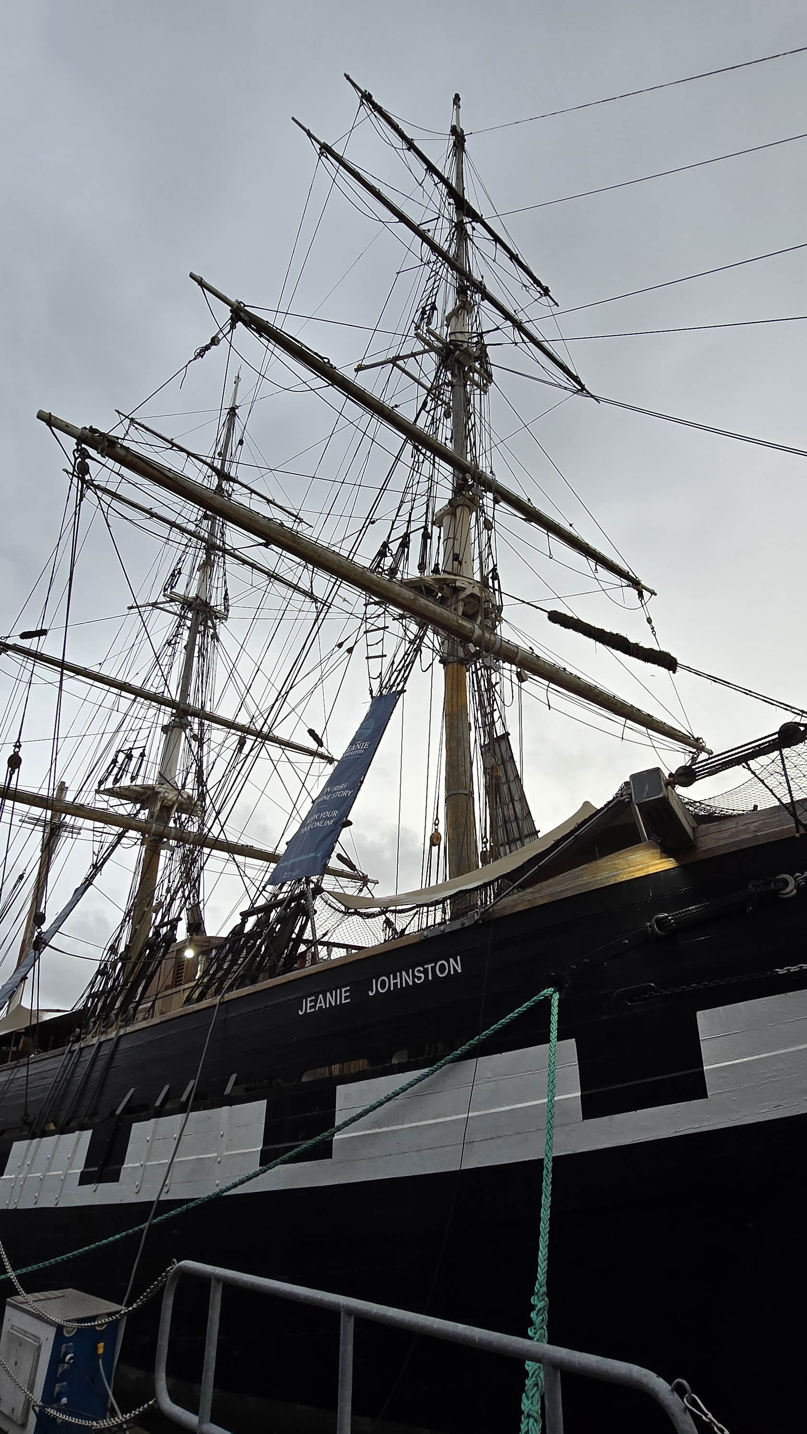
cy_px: 717
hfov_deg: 57.7
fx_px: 723
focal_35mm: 19
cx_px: 500
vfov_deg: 89.6
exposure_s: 1/183
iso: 50
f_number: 2.2
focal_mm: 2.2
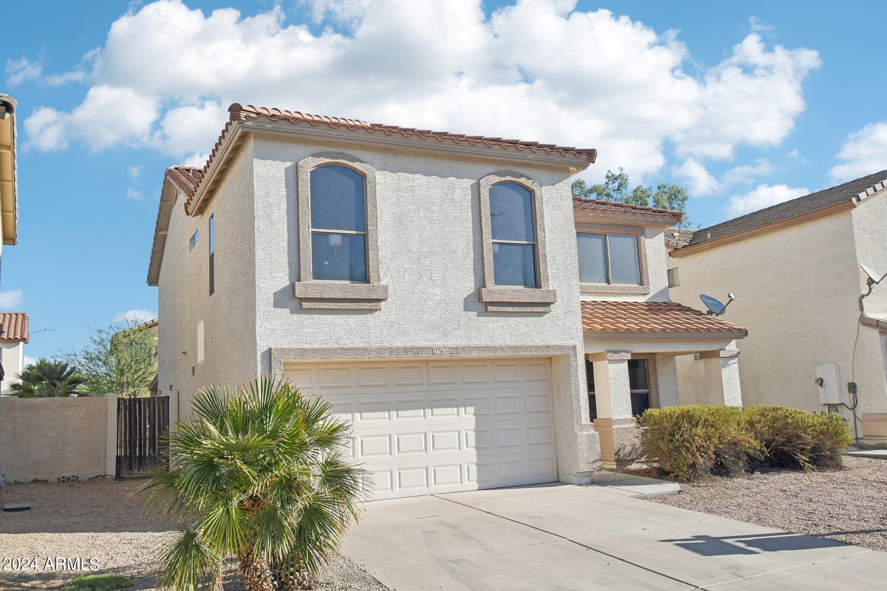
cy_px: 296
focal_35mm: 30
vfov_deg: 43.6
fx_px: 739
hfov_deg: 61.9
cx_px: 444
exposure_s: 1/320
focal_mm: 20
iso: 100
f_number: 8
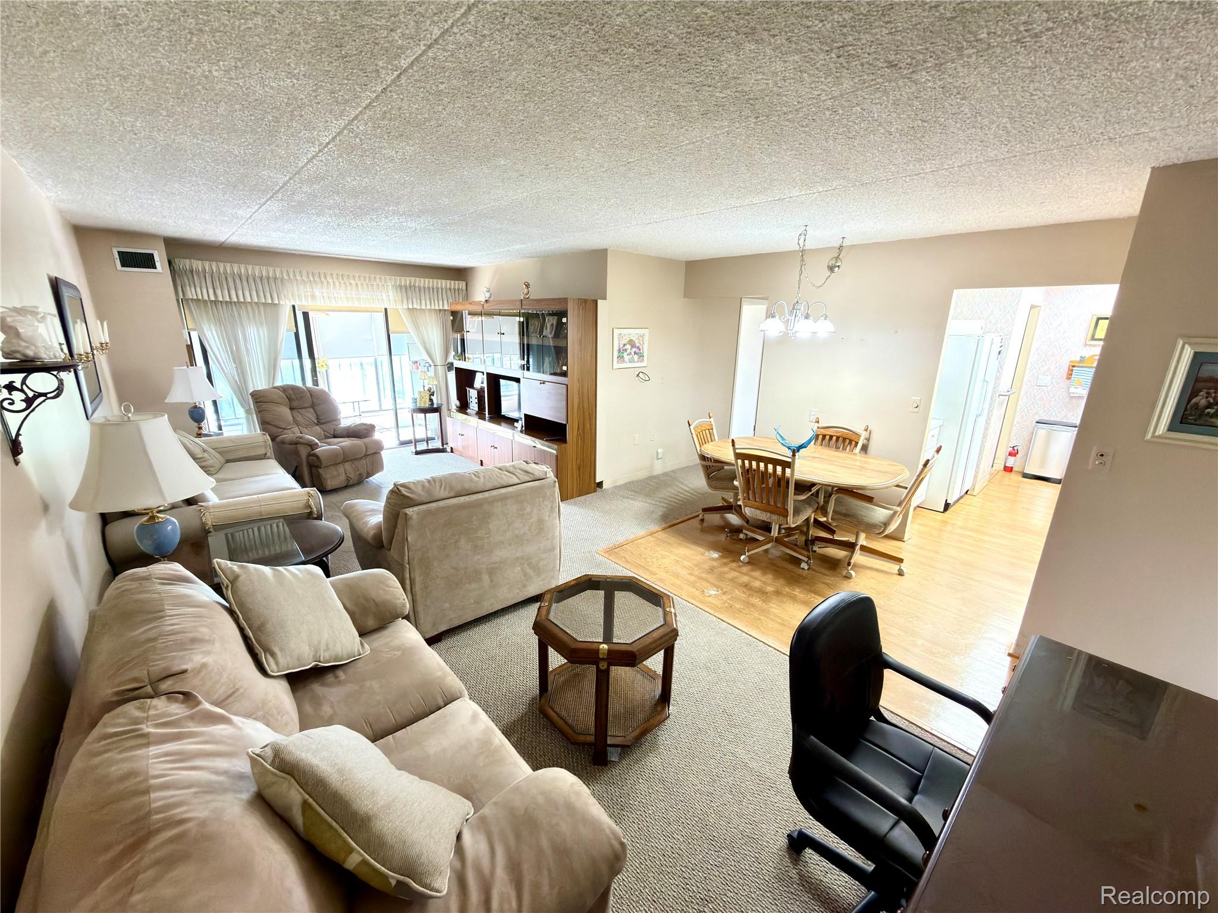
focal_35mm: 14
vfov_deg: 85.7
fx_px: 493
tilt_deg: -15.3
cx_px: 609
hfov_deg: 102.1
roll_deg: -1.3
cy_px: 456
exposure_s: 1/30
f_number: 2.2
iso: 160
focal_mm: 2.22
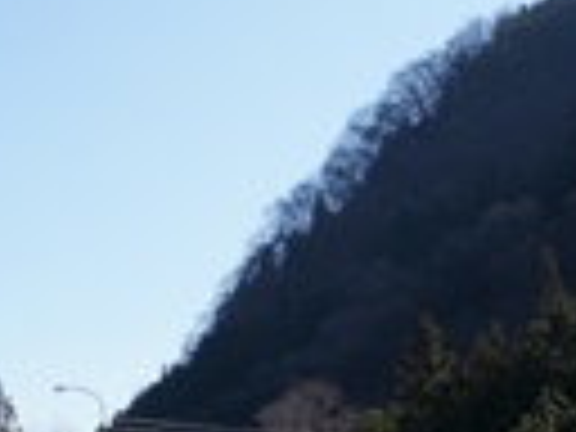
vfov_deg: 13.5
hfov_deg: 17.7
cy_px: 610
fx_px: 1738
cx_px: -158
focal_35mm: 104
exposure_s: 1/125
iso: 100
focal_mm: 19.3
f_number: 9
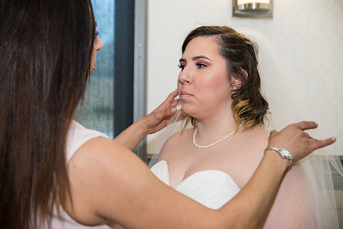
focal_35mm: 60
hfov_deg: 33.4
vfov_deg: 22.6
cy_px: 114
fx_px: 572
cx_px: 172
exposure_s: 1/160
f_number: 3.2
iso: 500
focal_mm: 60
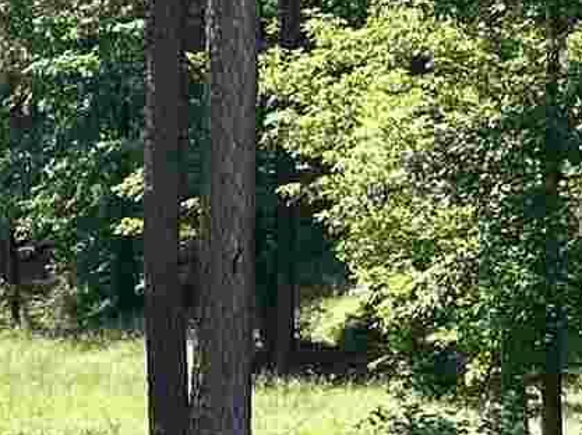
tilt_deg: -3.8
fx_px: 2973
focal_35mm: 177
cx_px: -459
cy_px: 485
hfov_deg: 10.5
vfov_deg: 8.3
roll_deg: +1.6
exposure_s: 1/1721
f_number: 1.78
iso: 80
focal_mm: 6.86
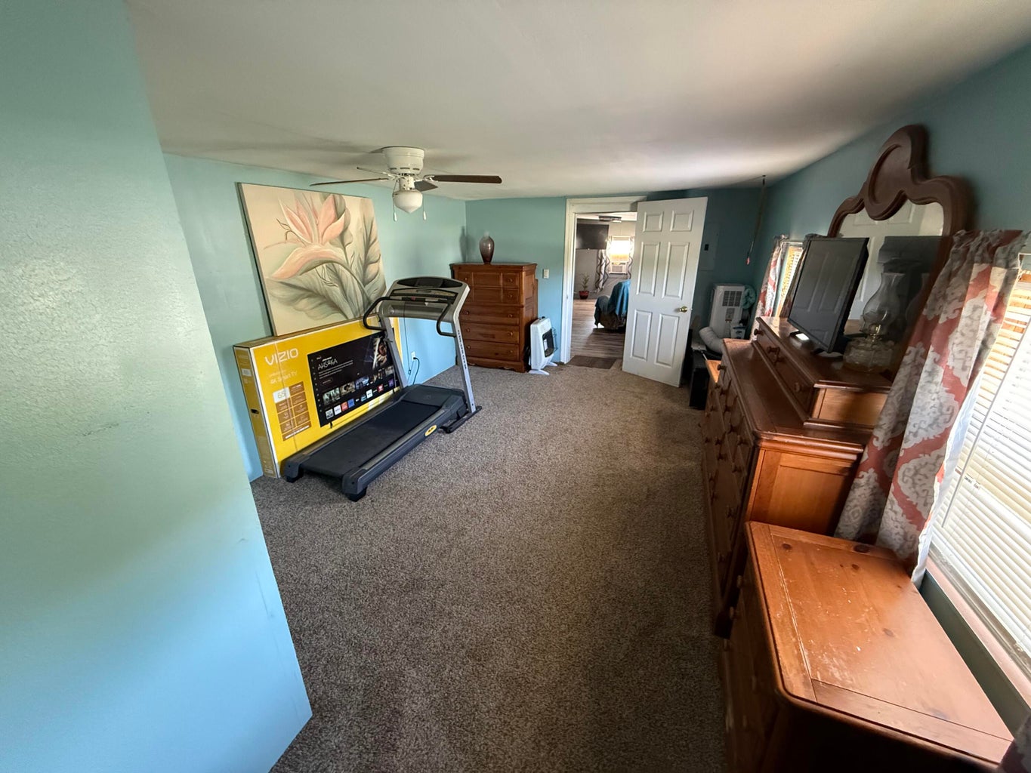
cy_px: 386
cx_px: 516
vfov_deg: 85.7
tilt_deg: -19.1
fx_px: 417
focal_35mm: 14
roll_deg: +0.8
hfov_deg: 102.1
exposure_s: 1/60
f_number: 2.2
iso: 800
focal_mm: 2.22
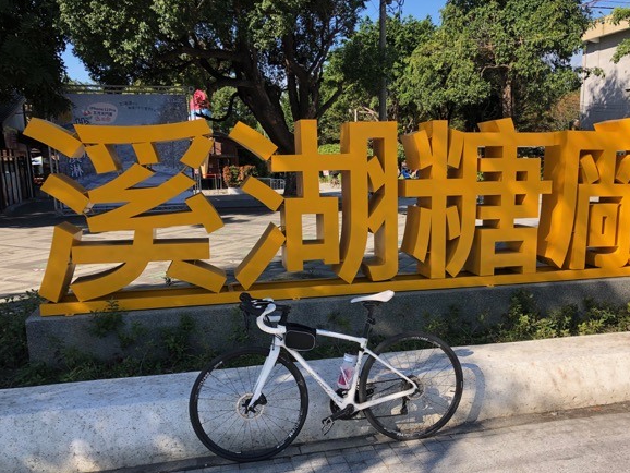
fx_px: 564
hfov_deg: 58.2
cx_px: 344
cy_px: 257
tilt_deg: -7.1
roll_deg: +1.7
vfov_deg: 45.4
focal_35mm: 31
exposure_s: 1/727
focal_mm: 4
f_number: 1.8
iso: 20
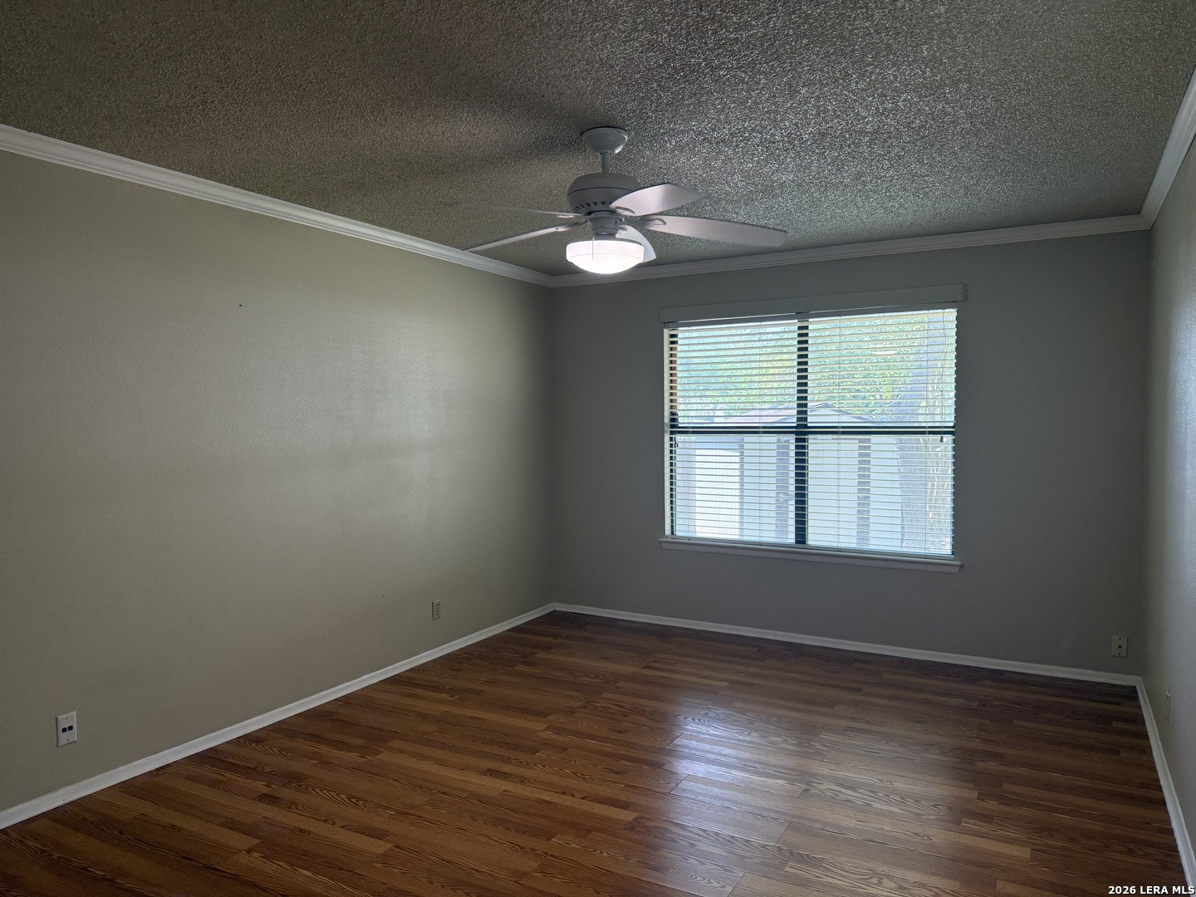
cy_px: 448
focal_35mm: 24
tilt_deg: -2.7
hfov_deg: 71.6
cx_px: 598
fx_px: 829
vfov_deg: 56.8
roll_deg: +0.5
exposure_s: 1/228
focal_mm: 6.76
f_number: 1.78
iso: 200
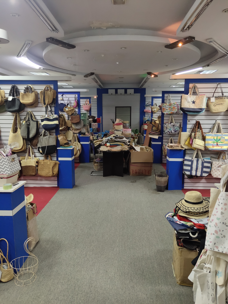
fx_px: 255
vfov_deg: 61.7
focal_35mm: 29
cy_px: 152
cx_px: 114
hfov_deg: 48.2
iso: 453
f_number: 1.8
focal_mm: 4.27
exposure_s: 1/33
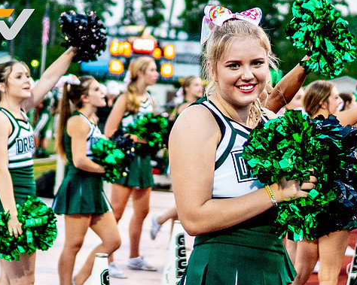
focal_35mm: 111
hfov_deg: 17.3
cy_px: 153
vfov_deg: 13.9
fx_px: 1173
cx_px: 207
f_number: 1.8
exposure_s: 1/1500
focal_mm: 35
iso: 800
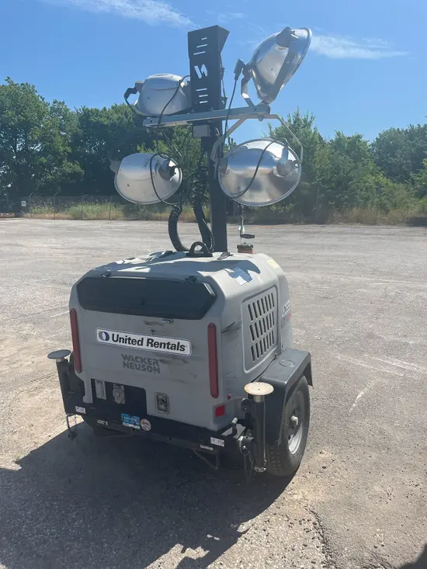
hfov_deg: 53.1
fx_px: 428
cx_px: 214
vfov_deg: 67.3
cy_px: 284
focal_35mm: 26
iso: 50
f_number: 1.6
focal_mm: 5.1
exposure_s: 1/3413
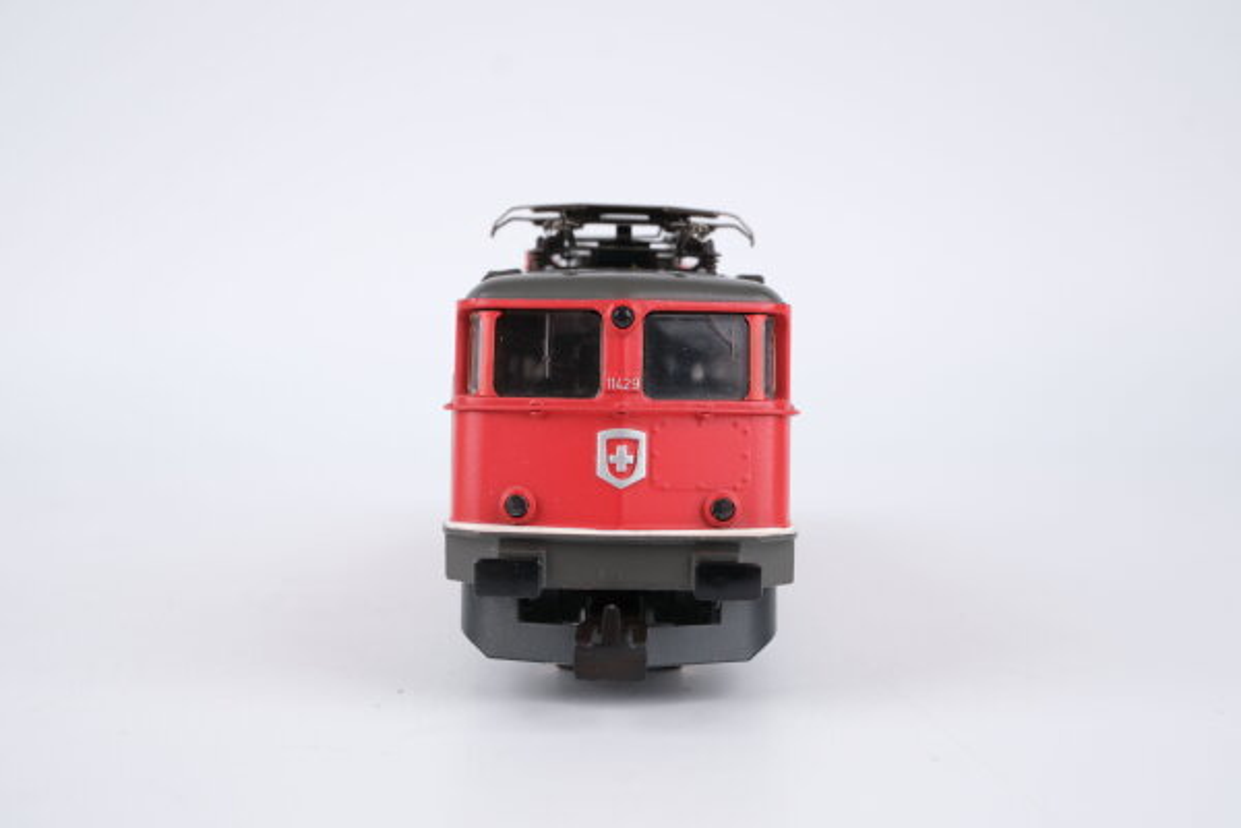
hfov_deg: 43.6
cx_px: 620
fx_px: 1551
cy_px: 414
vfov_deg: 29.9
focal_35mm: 45
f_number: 9
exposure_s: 1/125
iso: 400
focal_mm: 30
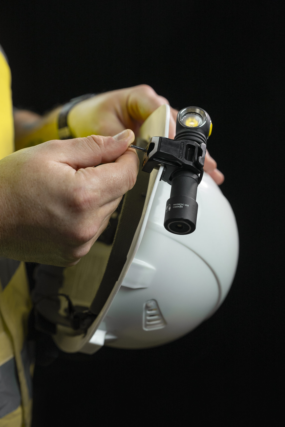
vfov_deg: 39.6
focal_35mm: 50
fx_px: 593
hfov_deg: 27.0
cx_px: 142
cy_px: 214
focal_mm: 50
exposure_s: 1/160
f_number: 4
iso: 1000
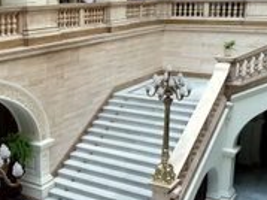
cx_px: 33
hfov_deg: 32.8
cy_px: 109
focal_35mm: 56
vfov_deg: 26.1
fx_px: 432
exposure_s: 1/30
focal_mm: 4.1
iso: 160
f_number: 3.3
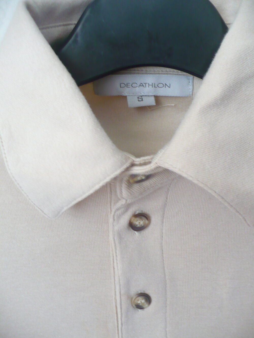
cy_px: 169
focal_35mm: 37
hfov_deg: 38.7
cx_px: 127
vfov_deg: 50.1
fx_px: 362
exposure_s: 1/6
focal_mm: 6.1
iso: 200
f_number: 2.8
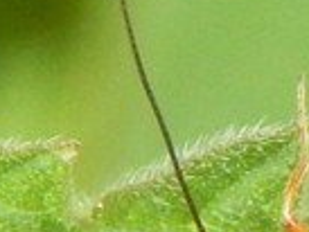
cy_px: 363
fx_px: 5789
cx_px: 540
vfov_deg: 2.3
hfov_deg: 3.0
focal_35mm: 648
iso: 400
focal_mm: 18.7
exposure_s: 1/60
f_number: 4.5
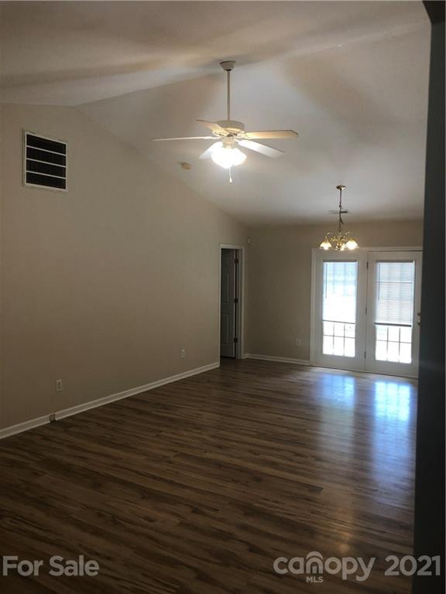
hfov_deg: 49.7
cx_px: 223
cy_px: 297
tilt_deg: -3.2
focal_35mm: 28
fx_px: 481
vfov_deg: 63.4
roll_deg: +1.2
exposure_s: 1/30
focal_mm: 3.99
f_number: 1.8
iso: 32
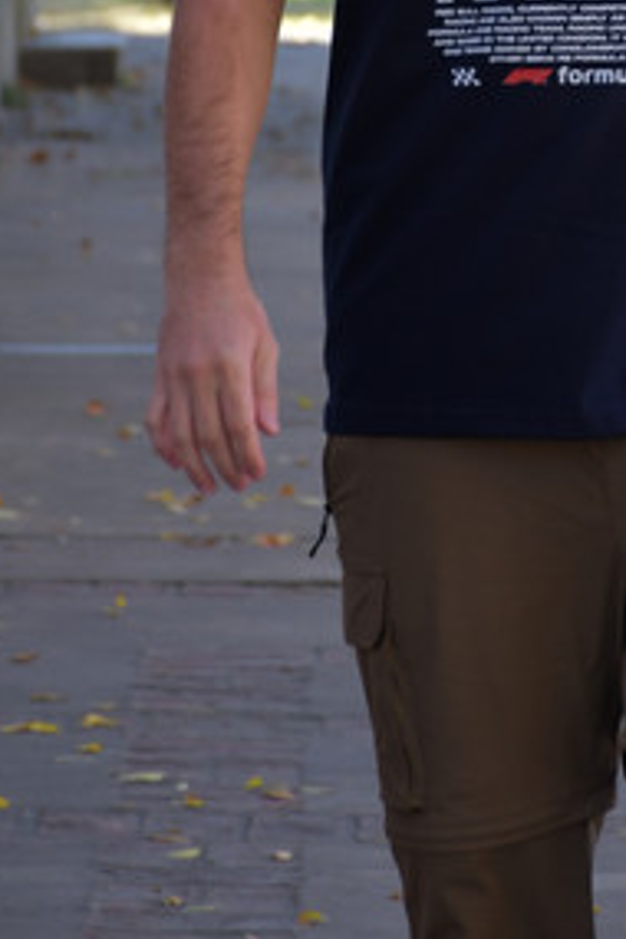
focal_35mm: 319
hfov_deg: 4.3
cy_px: -26
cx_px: 601
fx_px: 8320
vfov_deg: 6.4
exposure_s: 1/320
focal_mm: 95
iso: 320
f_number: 5.3
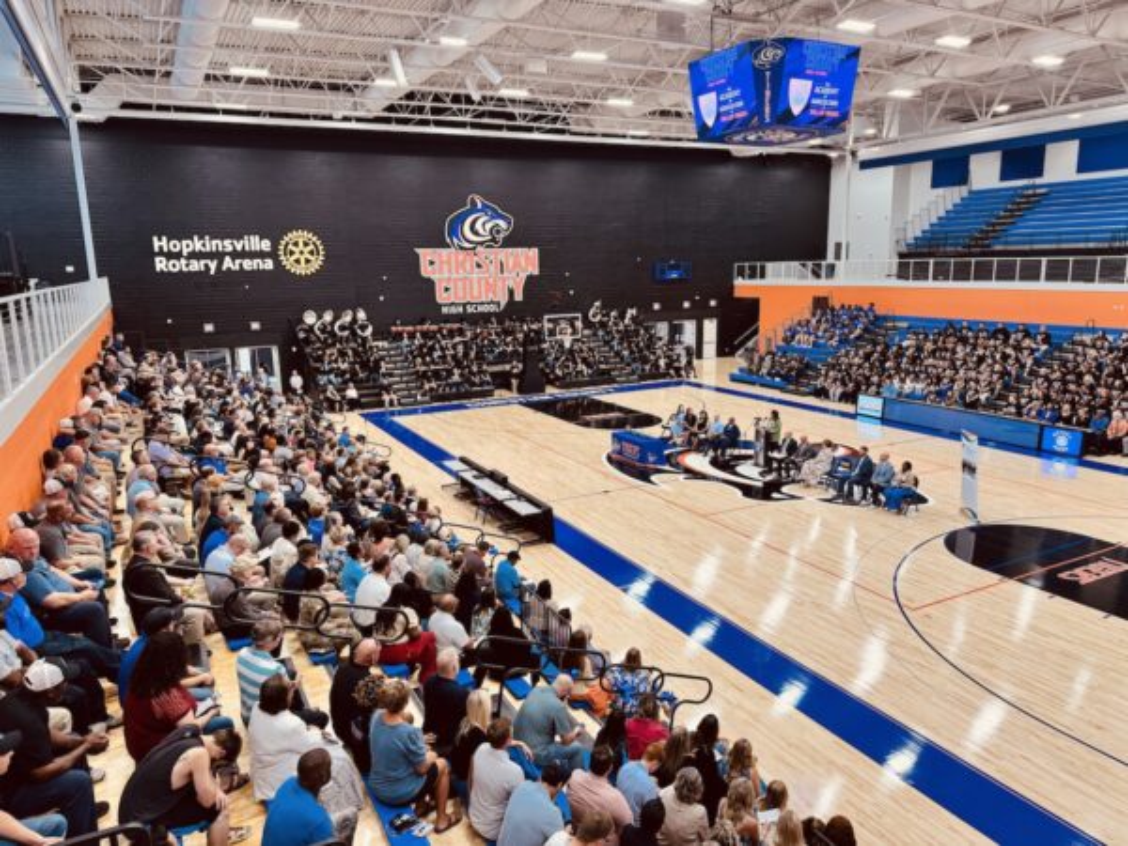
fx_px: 782
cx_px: 564
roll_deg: +0.6
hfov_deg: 71.6
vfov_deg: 56.8
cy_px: 423
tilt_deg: -13.4
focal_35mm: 24
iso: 100
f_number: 1.78
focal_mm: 6.76
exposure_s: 1/120
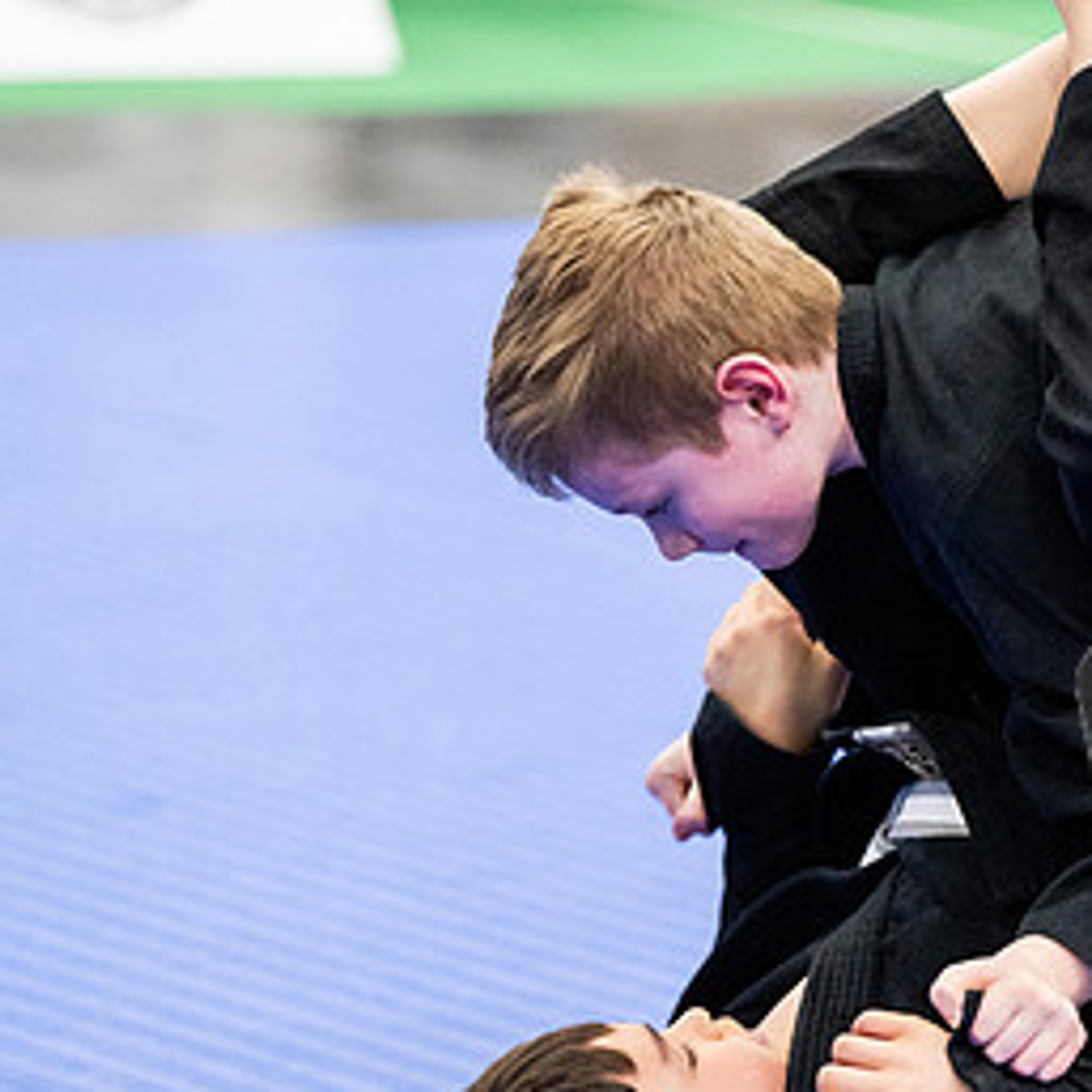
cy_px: 712
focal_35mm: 230
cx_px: 1088
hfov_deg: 7.6
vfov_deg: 7.6
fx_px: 8209
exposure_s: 1/500
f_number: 2.8
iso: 5000
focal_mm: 120
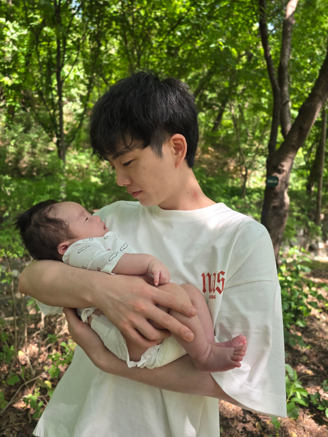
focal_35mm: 23
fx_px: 291
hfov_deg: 58.9
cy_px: 218
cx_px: 164
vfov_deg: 73.9
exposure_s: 1/120
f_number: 1.7
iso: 50
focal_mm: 6.3
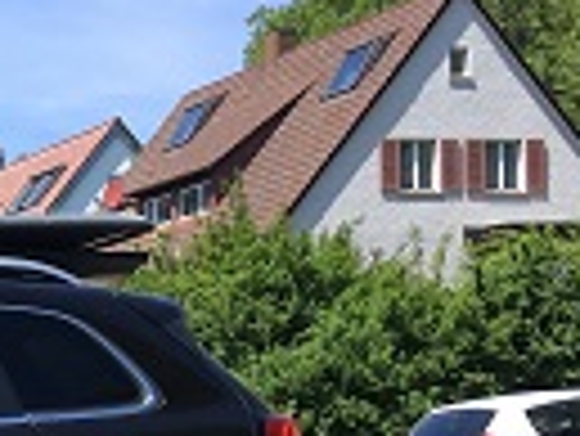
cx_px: -481
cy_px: 467
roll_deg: +0.8
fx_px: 1811
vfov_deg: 13.5
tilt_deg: +0.2
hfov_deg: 15.5
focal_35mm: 108
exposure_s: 1/884
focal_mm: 4.15
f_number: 2.2
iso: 25
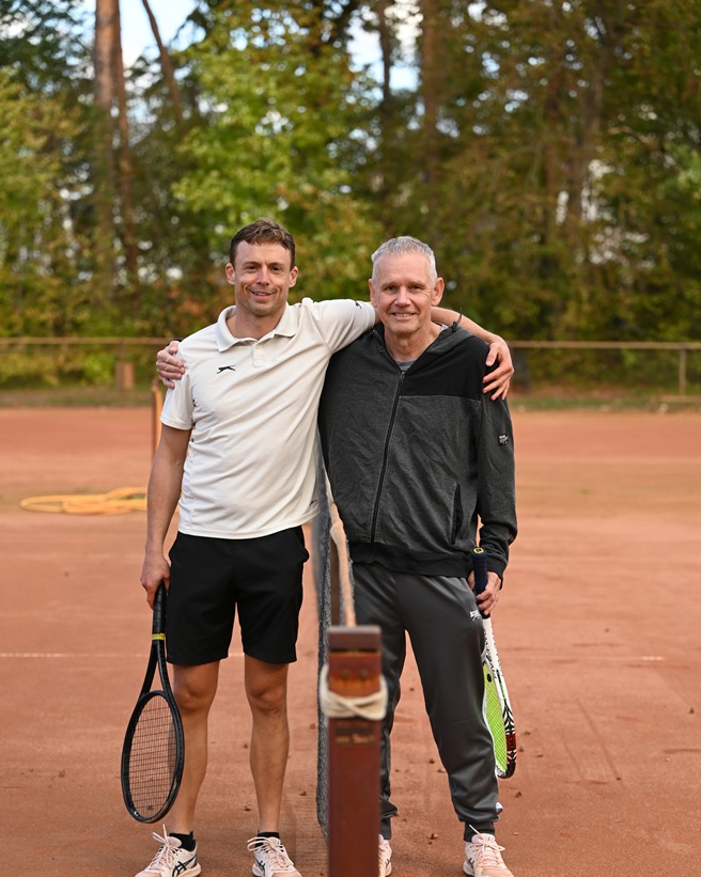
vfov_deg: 23.8
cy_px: 528
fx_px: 2076
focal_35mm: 80
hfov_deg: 19.2
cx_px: 354
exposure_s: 1/800
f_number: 3.2
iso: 250
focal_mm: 70
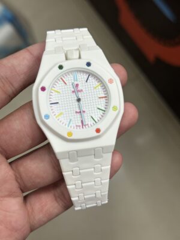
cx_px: 90
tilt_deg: -71.8
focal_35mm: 48
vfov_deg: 39.7
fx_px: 333
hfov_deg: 30.3
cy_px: 120
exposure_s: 1/100
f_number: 1.78
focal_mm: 6.76
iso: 100
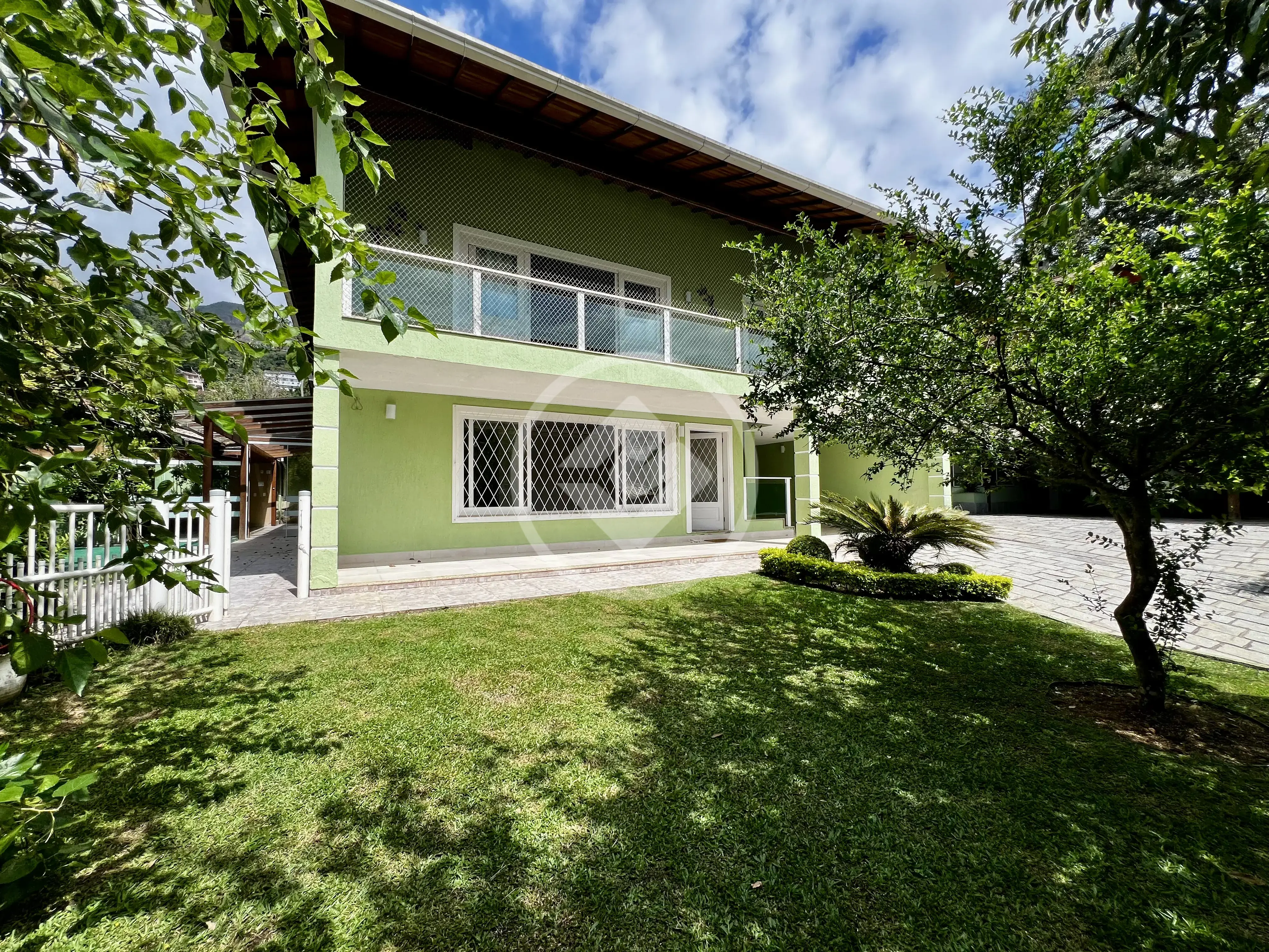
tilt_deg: +3.0
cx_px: 634
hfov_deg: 106.2
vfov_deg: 89.9
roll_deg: +0.5
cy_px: 476
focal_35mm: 13
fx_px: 477
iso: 32
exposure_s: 1/1672
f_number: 1.8
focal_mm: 1.57
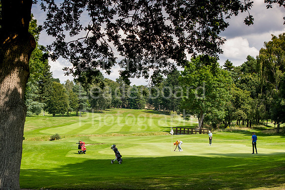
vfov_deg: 19.5
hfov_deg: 28.8
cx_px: 142
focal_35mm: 70
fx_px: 554
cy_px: 95
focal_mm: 70
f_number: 6.3
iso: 320
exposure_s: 1/800
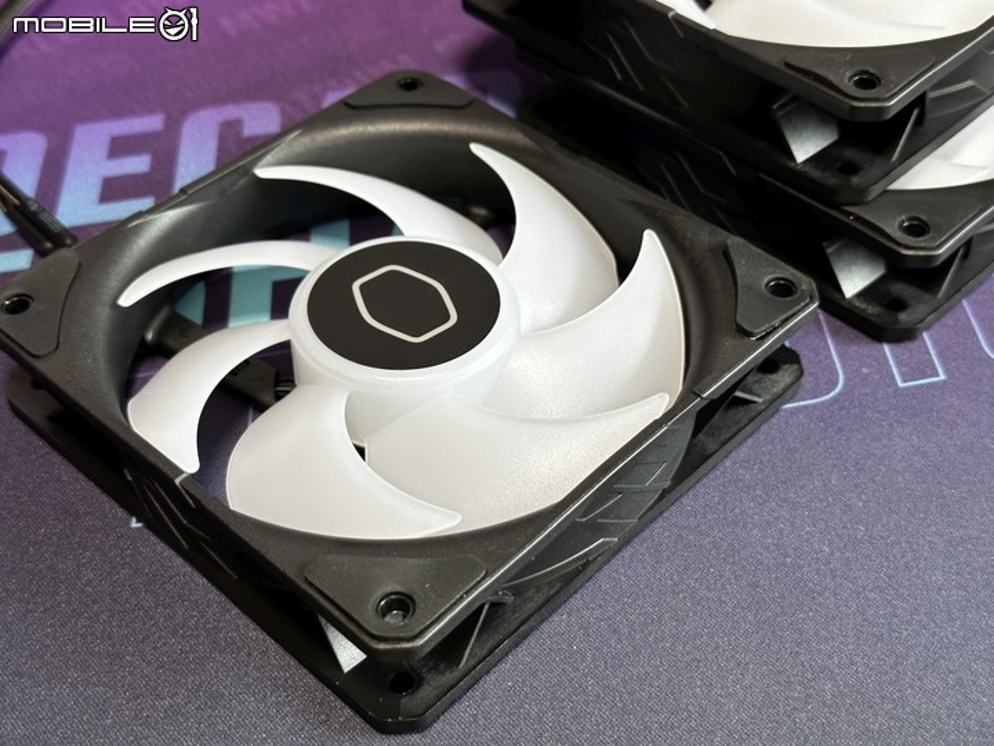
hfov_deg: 39.7
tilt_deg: -45.0
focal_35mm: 48
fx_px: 1378
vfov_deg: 30.3
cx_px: 497
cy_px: 373
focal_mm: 6.86
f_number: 1.78
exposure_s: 1/62
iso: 80
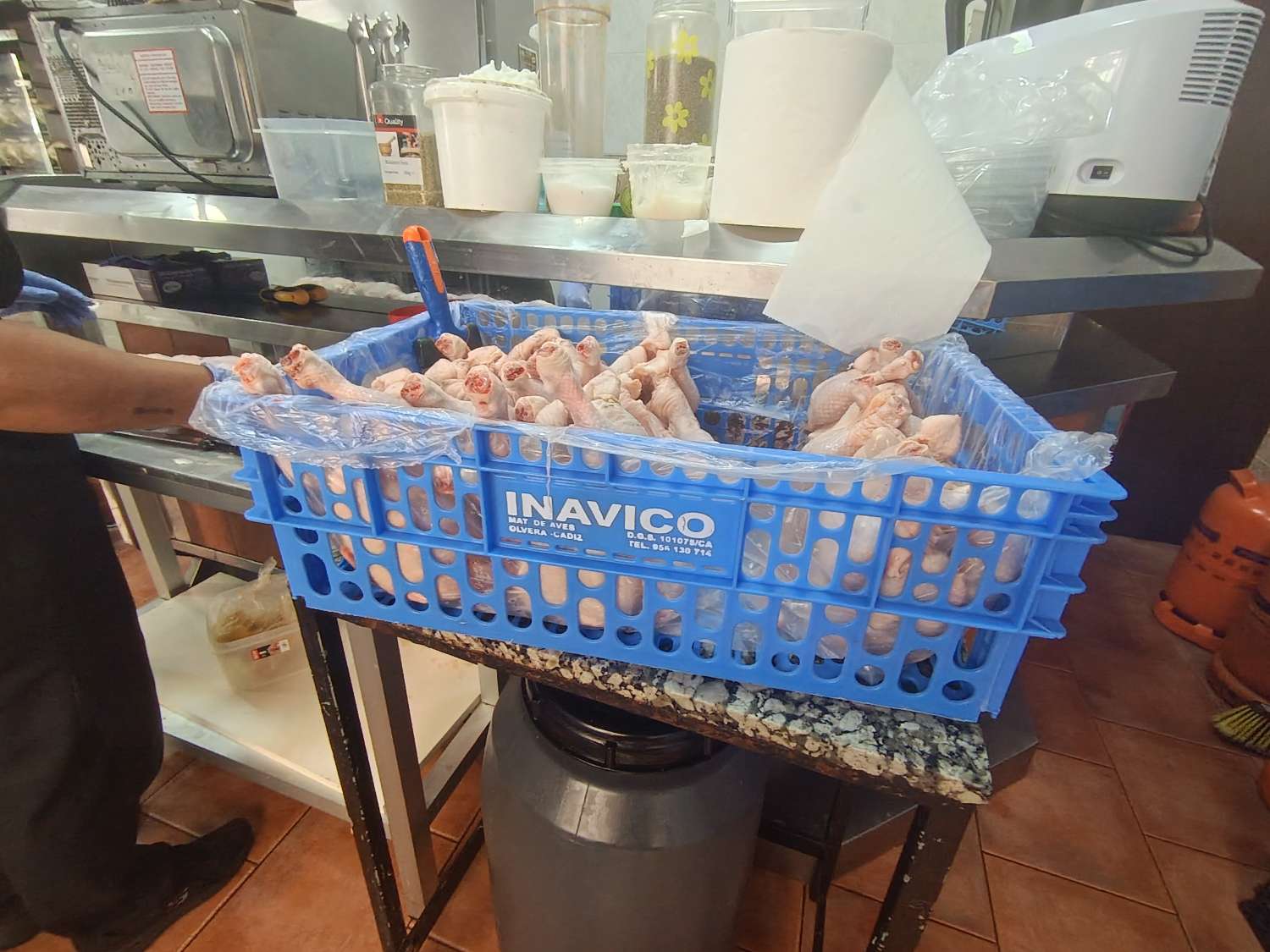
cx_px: 635
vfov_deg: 74.7
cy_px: 476
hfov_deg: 91.0
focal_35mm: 17
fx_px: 624
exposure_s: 1/50
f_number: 2.2
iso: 391
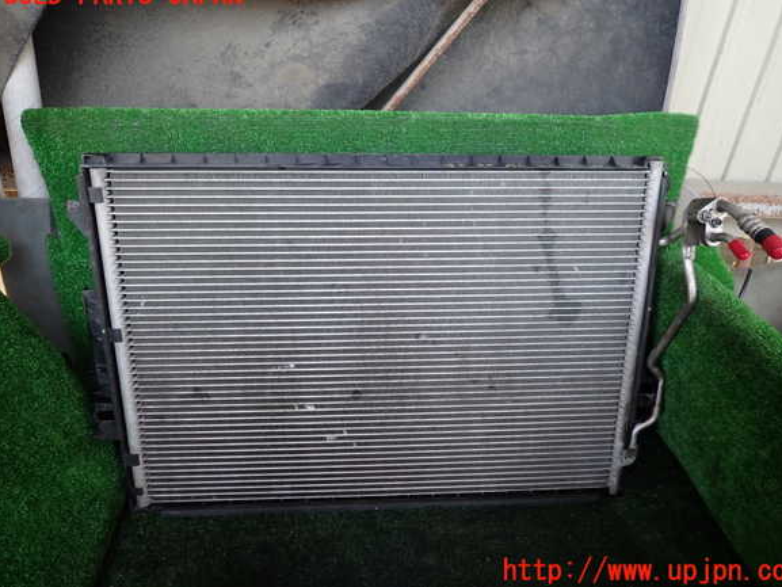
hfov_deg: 67.3
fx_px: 587
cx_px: 403
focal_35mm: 26
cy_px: 283
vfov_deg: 53.1
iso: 100
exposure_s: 1/60
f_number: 2
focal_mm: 4.5
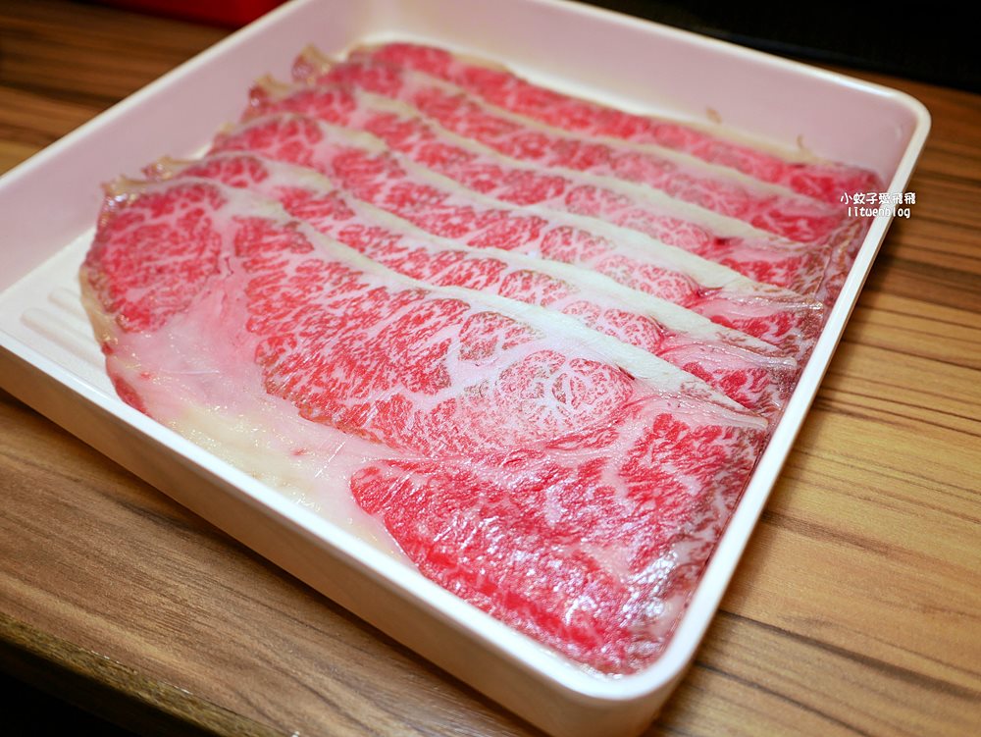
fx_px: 794
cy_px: 368
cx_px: 490
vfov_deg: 49.8
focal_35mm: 28
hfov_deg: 63.4
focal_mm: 14
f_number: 2.5
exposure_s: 1/80
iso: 200
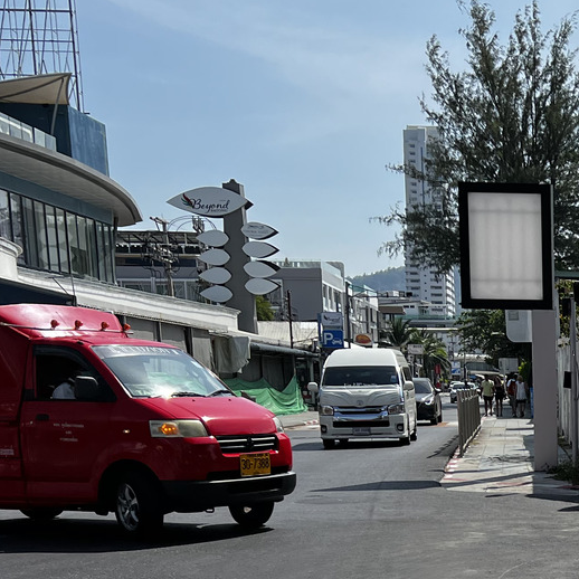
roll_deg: +0.4
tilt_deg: -9.9
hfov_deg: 22.3
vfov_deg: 23.0
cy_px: 624
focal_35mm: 71
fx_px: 1344
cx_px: 705
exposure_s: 1/6211
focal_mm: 5.7
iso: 50
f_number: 1.5
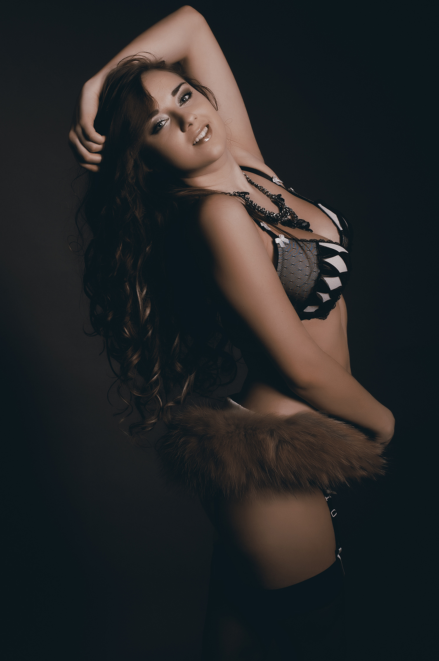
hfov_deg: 18.2
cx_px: 220
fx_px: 1374
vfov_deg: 27.0
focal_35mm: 75
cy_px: 330
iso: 200
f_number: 9
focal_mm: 50
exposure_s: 1/500
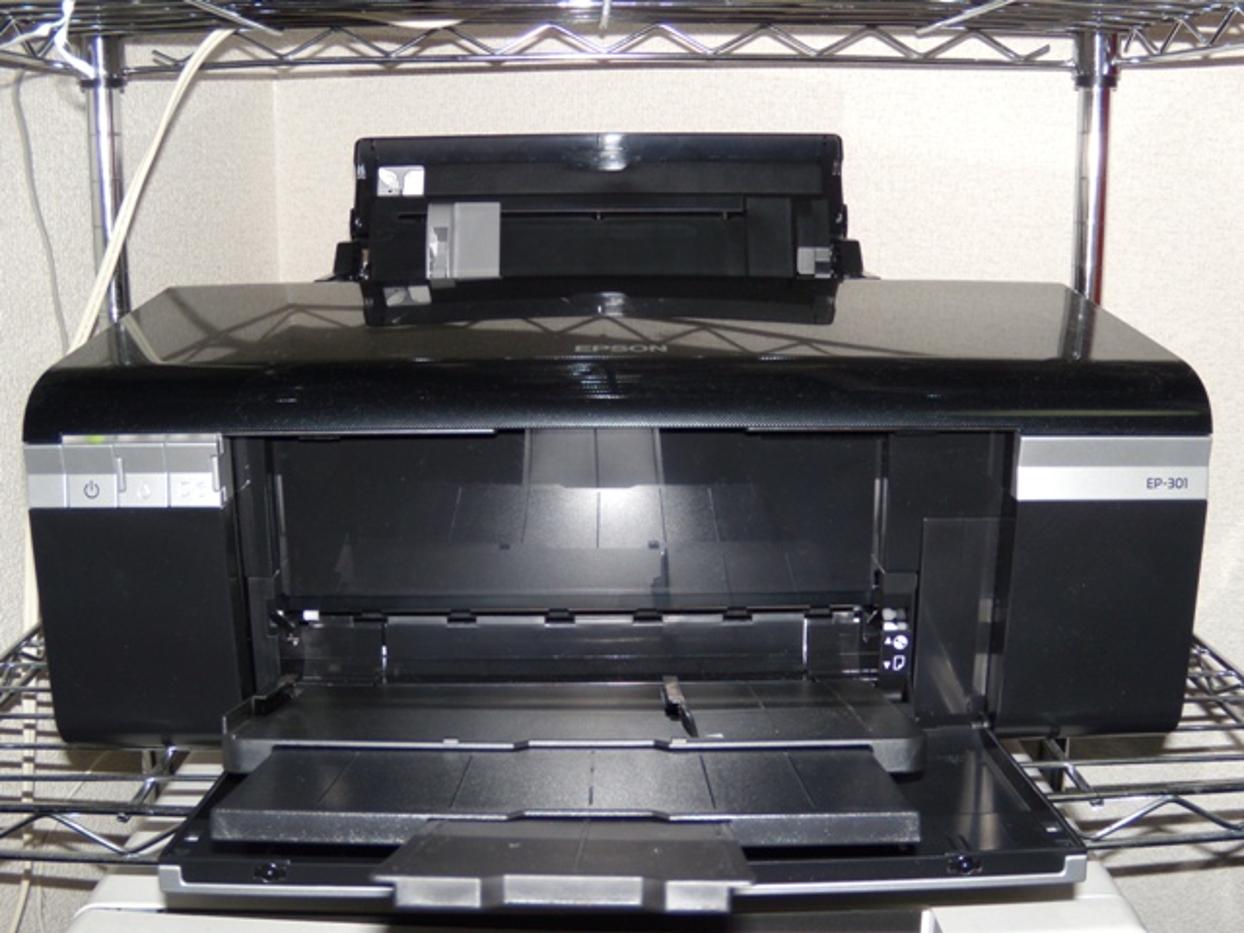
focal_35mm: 36
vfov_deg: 39.7
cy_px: 466
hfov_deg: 51.4
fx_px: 1294
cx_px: 622
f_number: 3.6
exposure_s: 1/30
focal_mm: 6.4
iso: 80
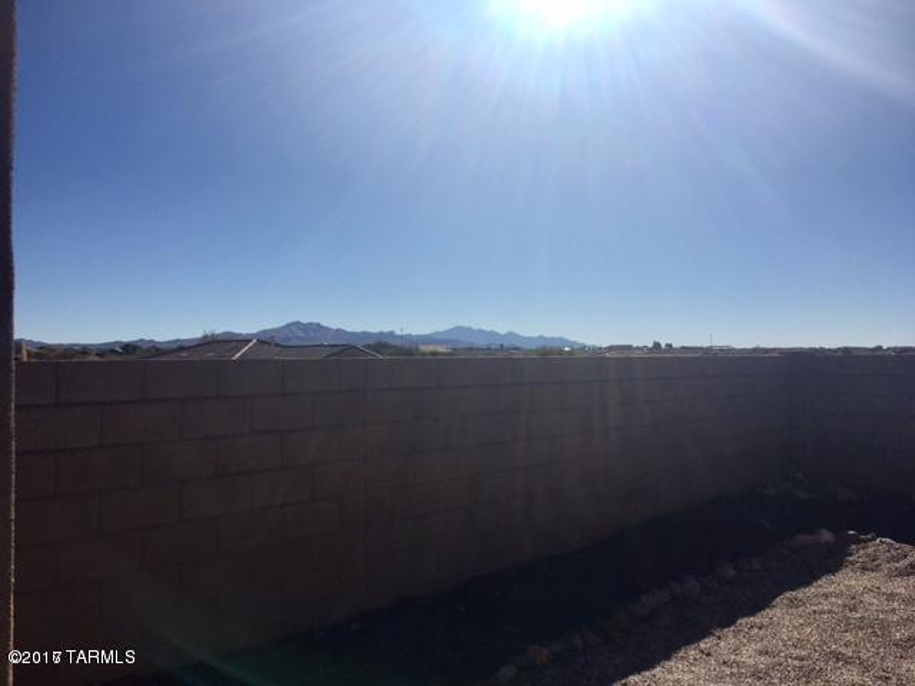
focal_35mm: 29
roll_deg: +1.5
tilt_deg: +0.1
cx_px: 458
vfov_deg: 48.2
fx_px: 767
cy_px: 343
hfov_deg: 61.7
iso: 25
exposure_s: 1/4525
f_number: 2.2
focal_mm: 4.15
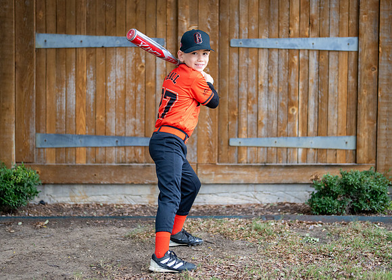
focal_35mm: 68
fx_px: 758
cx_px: 187
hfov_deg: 29.0
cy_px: 115
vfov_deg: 20.9
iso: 500
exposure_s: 1/640
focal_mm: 50
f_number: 1.2
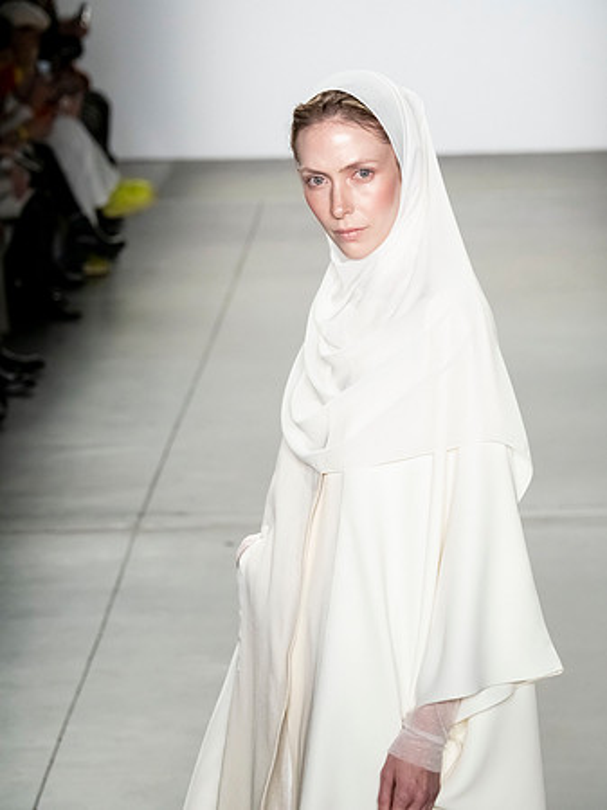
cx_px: 304
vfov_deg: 9.9
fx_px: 4681
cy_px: 405
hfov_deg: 7.4
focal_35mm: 200
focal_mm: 100
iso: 1600
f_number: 5.6
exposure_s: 1/400
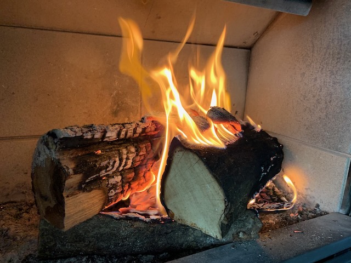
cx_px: 176
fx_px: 264
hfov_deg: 67.3
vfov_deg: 53.1
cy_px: 132
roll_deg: -3.3
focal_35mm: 26
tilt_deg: -11.9
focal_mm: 4.25
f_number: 1.8
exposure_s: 1/60
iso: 125
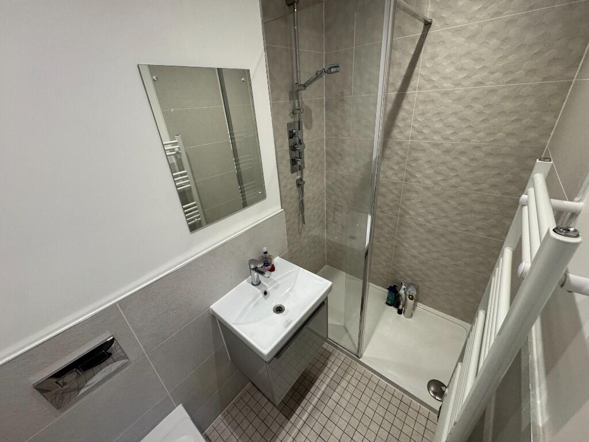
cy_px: 221
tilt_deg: -26.7
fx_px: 238
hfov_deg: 102.1
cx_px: 294
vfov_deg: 85.7
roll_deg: +4.4
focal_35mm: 14
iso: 160
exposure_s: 1/100
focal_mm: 2.22
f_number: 2.2
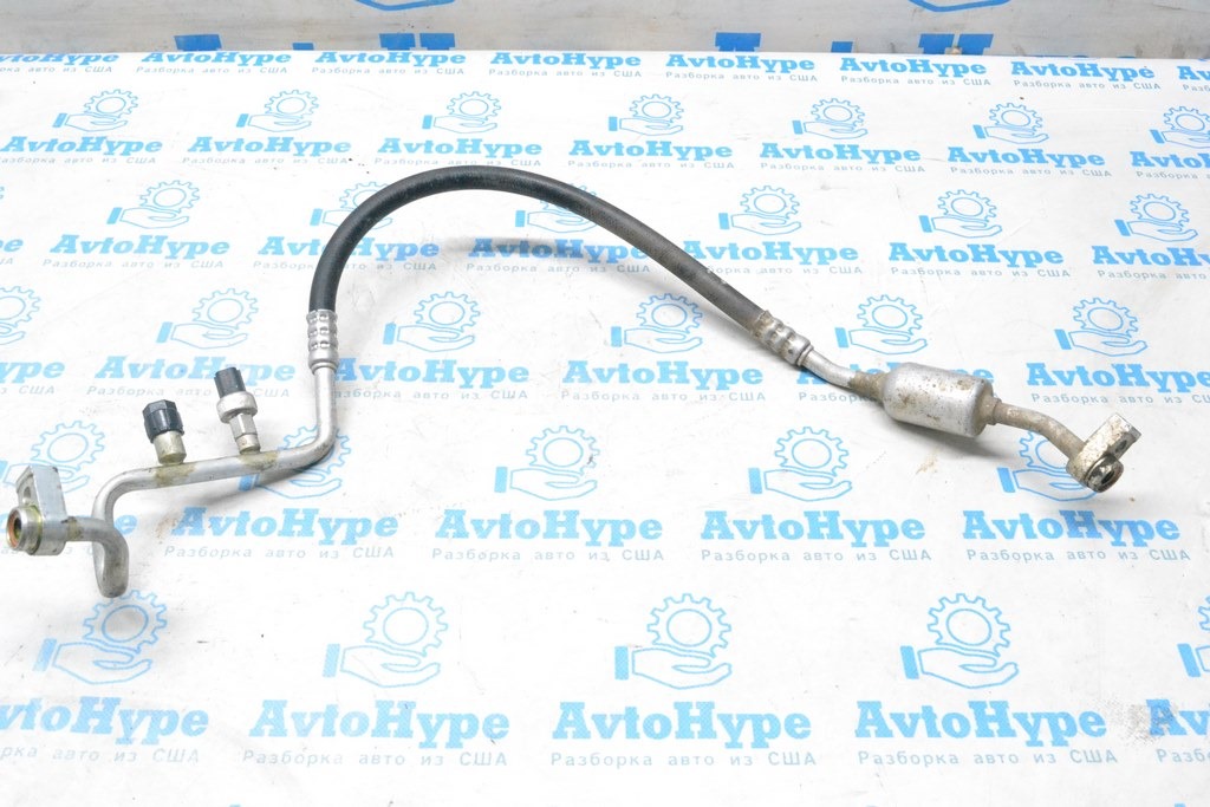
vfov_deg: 36.9
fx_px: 1210
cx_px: 605
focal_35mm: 36
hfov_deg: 53.1
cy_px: 404
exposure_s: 1/160
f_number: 9
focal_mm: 24
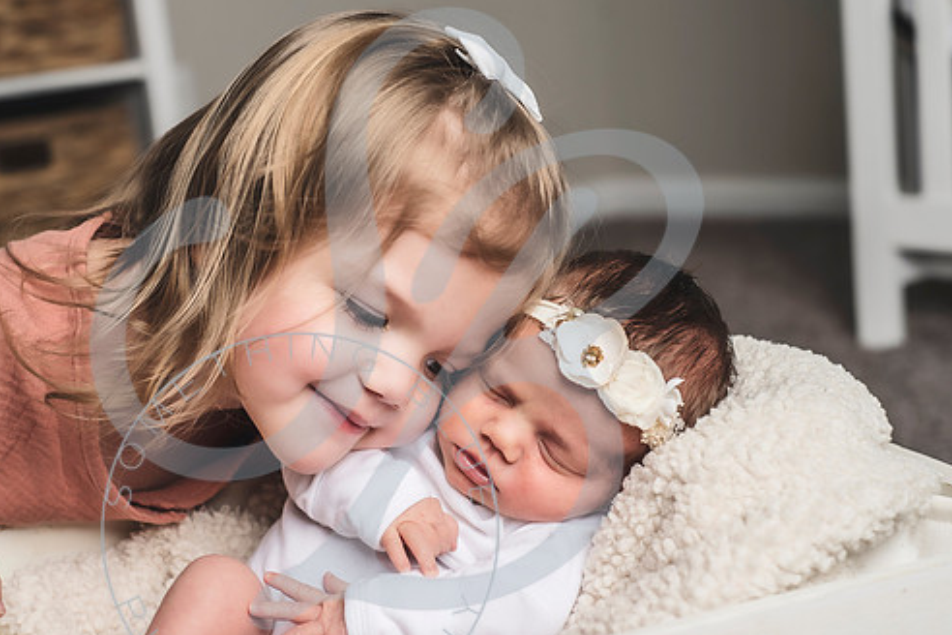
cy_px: 369
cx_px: 397
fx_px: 1560
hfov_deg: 33.9
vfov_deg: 23.0
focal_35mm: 59
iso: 100
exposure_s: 1/125
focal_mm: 50
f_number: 4
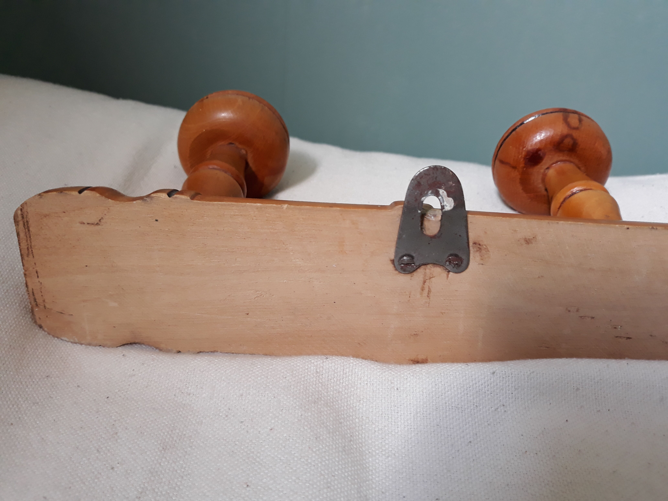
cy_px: 250
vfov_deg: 51.4
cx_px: 334
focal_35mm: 27
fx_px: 521
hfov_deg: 65.3
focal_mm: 3.71
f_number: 1.7
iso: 125
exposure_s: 1/50
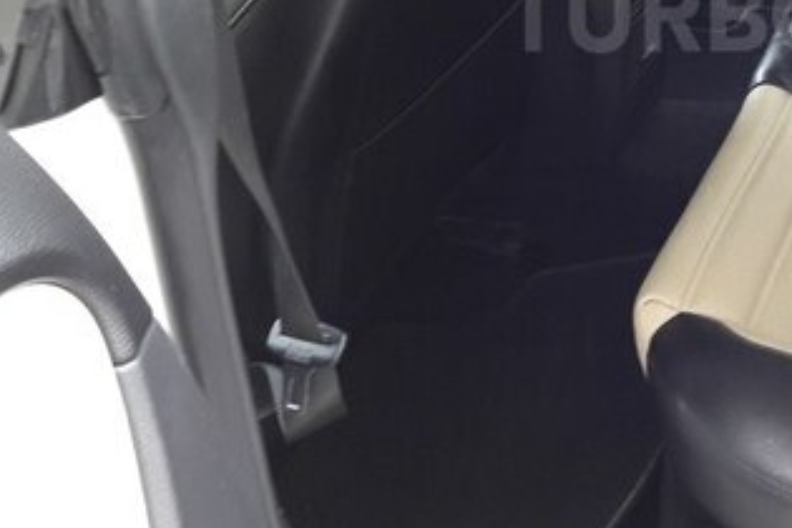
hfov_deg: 30.9
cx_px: 762
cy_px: 14
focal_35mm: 61
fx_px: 1342
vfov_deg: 21.6
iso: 100
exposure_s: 1/33
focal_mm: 3.7
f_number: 1.9
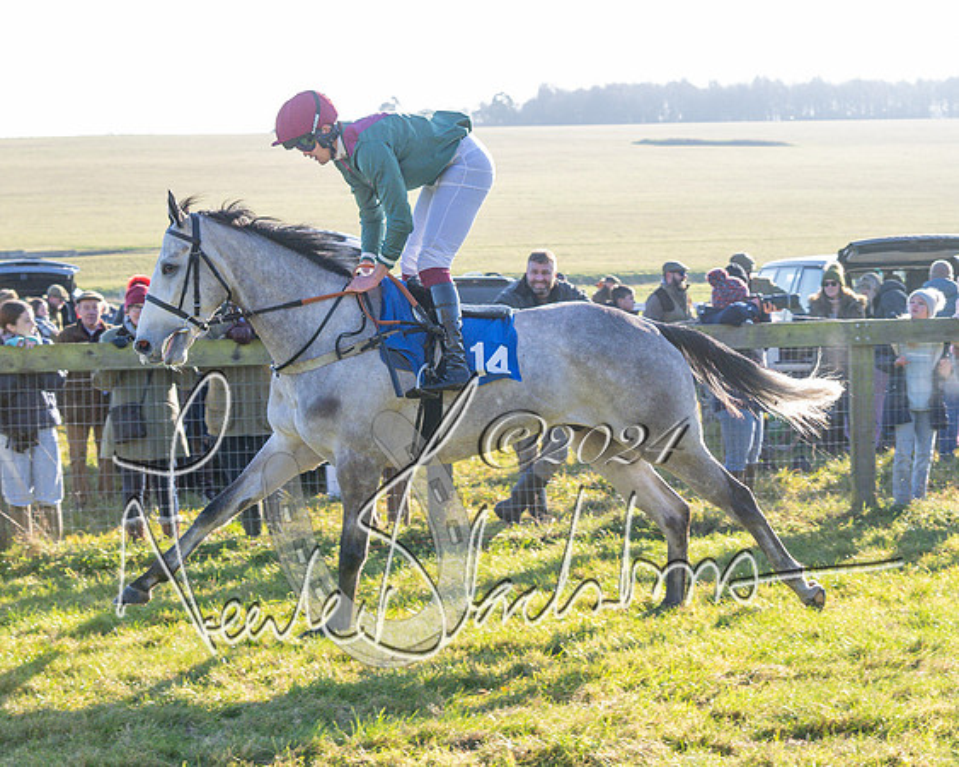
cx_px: 773
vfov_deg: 17.0
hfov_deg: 21.0
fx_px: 2559
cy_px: 480
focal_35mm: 90
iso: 640
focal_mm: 39
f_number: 4
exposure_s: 1/1000
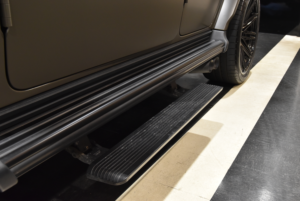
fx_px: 325
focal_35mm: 39
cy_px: 100
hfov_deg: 49.5
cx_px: 150
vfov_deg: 34.3
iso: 1250
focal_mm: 26
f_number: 8
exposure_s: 1/40
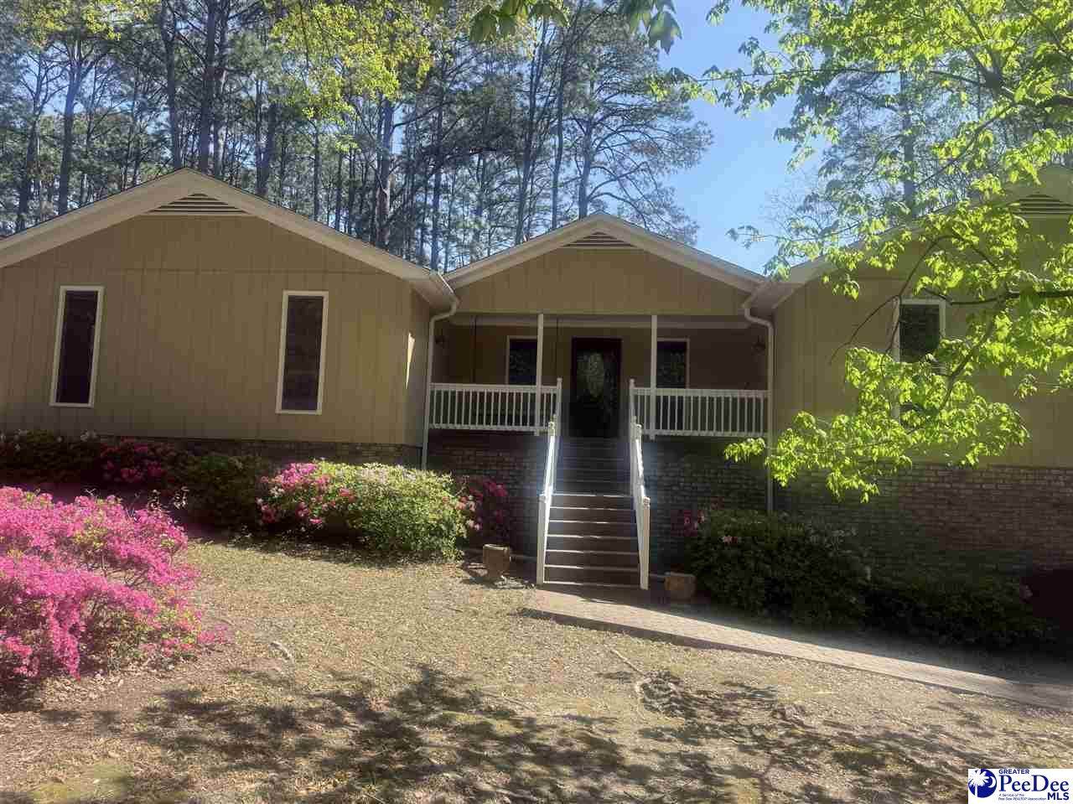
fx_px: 744
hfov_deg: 71.6
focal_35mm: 24
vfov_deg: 56.8
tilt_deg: +8.0
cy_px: 402
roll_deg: -1.8
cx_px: 536
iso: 80
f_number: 1.78
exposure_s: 1/1949
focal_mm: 6.76
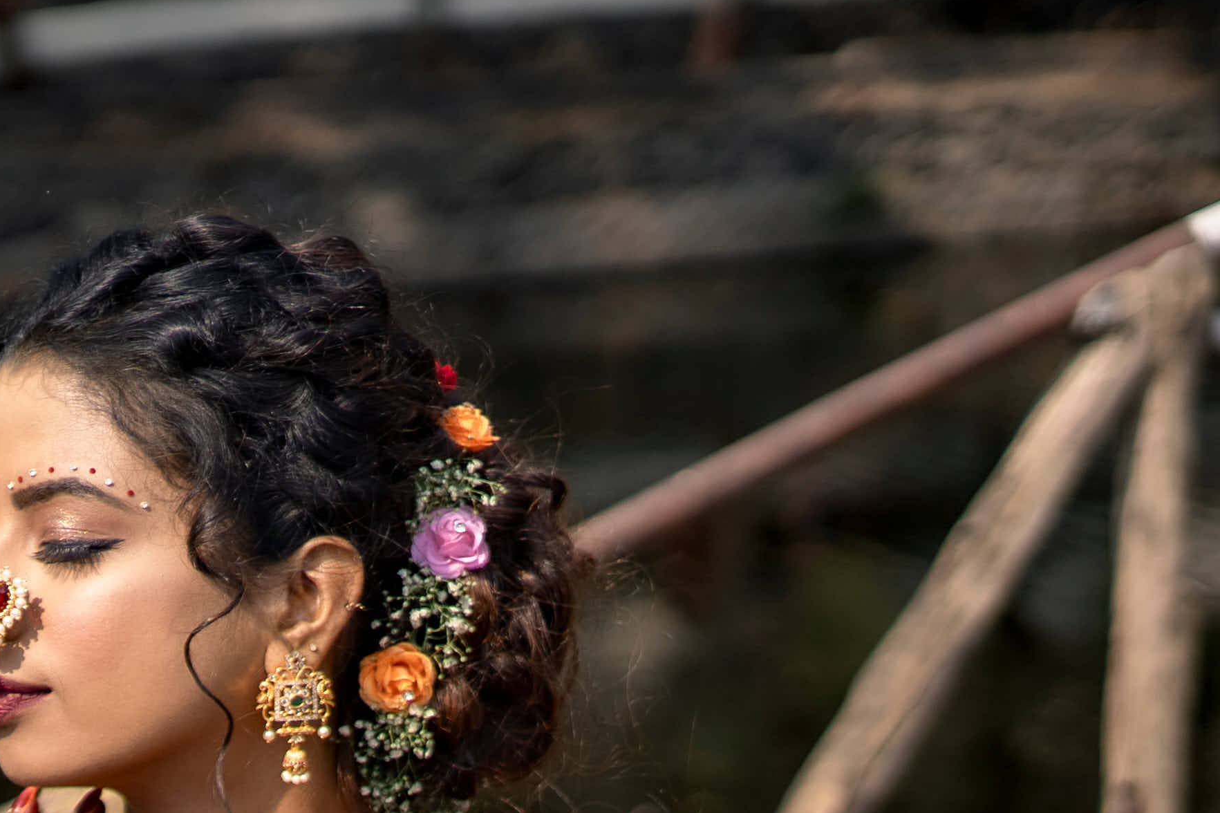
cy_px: 910
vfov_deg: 11.3
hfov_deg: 17.2
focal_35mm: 119
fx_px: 4032
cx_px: 540
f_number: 1.4
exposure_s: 1/8000
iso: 100
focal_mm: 35
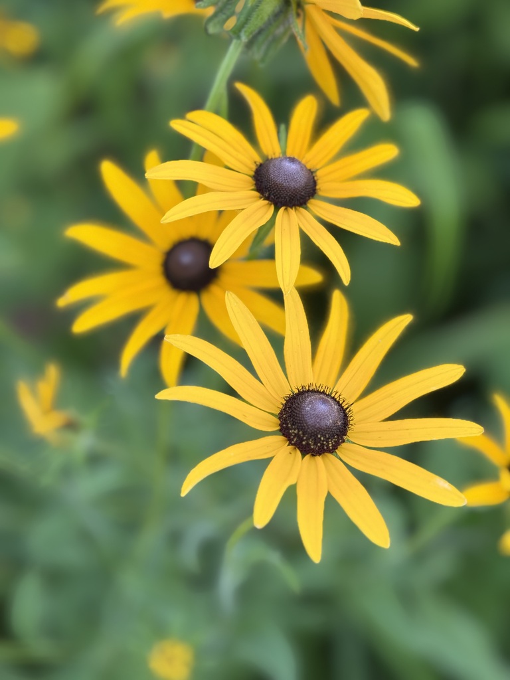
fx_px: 943
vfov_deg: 39.7
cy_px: 340
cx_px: 255
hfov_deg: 30.3
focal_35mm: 48
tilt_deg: -57.4
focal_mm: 6.76
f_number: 1.78
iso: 64
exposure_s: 1/307
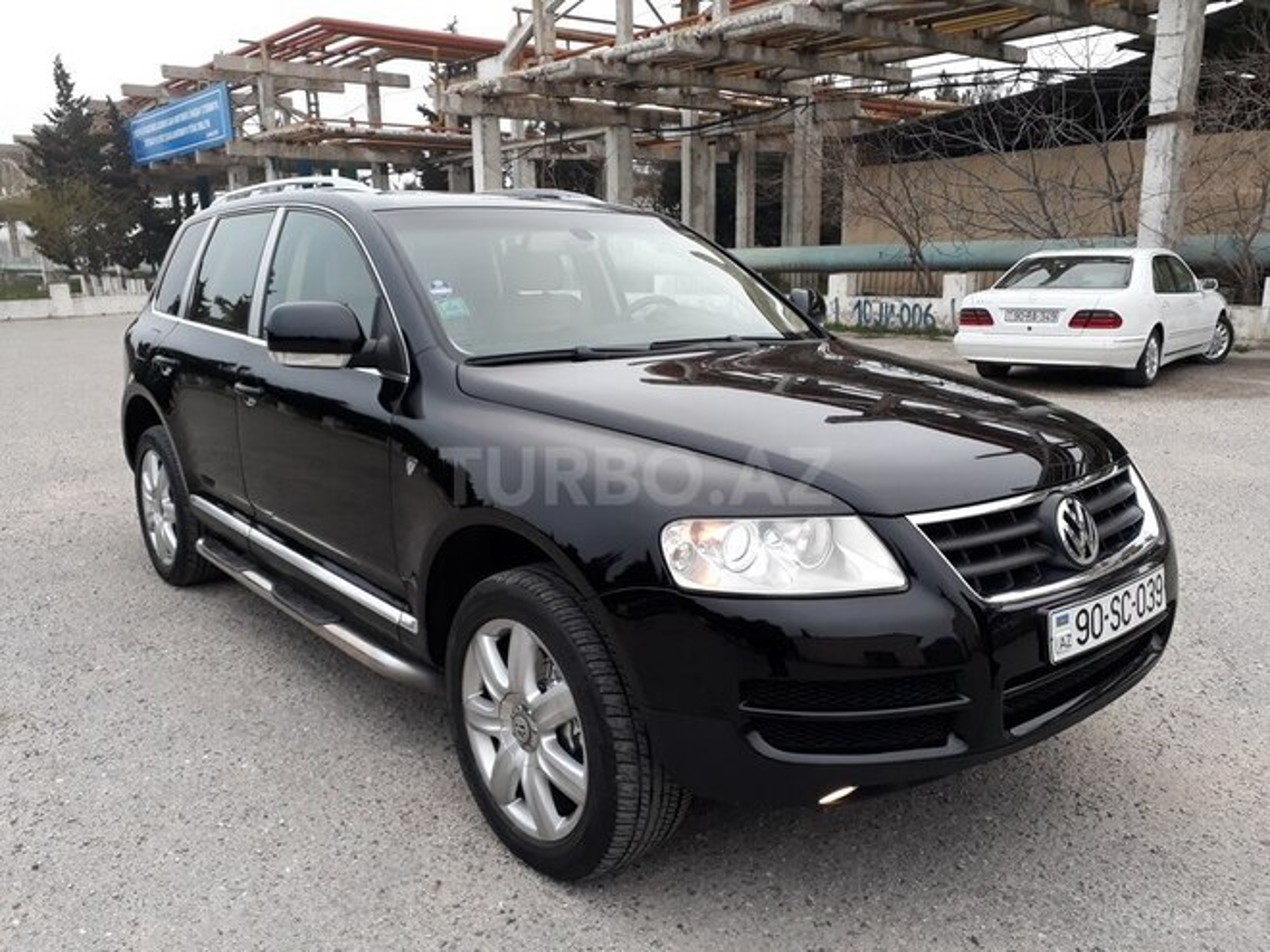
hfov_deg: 65.3
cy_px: 476
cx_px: 635
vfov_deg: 51.4
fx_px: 991
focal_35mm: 27
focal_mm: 3.6
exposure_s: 1/100
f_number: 1.9
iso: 64
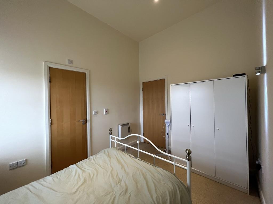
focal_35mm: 13
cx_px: 136
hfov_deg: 106.2
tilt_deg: +0.2
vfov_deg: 89.9
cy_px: 102
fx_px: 103
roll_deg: +1.2
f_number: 1.8
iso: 200
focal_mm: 1.57
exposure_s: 1/50
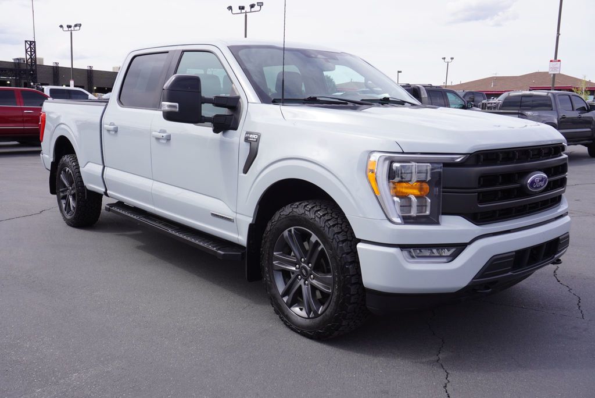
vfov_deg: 40.0
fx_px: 546
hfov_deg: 57.2
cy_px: 199
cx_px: 298
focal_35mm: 33
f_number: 9
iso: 100
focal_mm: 22
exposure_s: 1/125
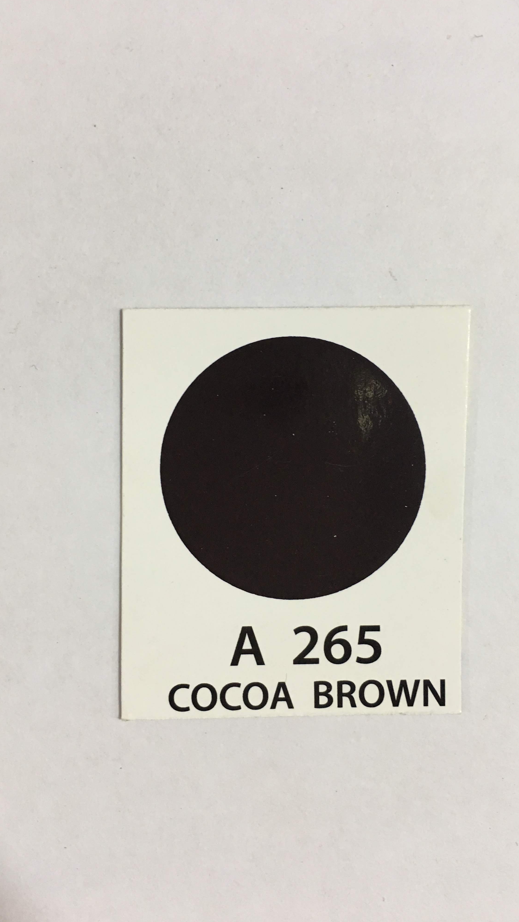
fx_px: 783
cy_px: 464
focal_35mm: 32
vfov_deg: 61.0
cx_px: 290
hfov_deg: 36.6
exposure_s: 1/33
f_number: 2.2
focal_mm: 4.15
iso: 100
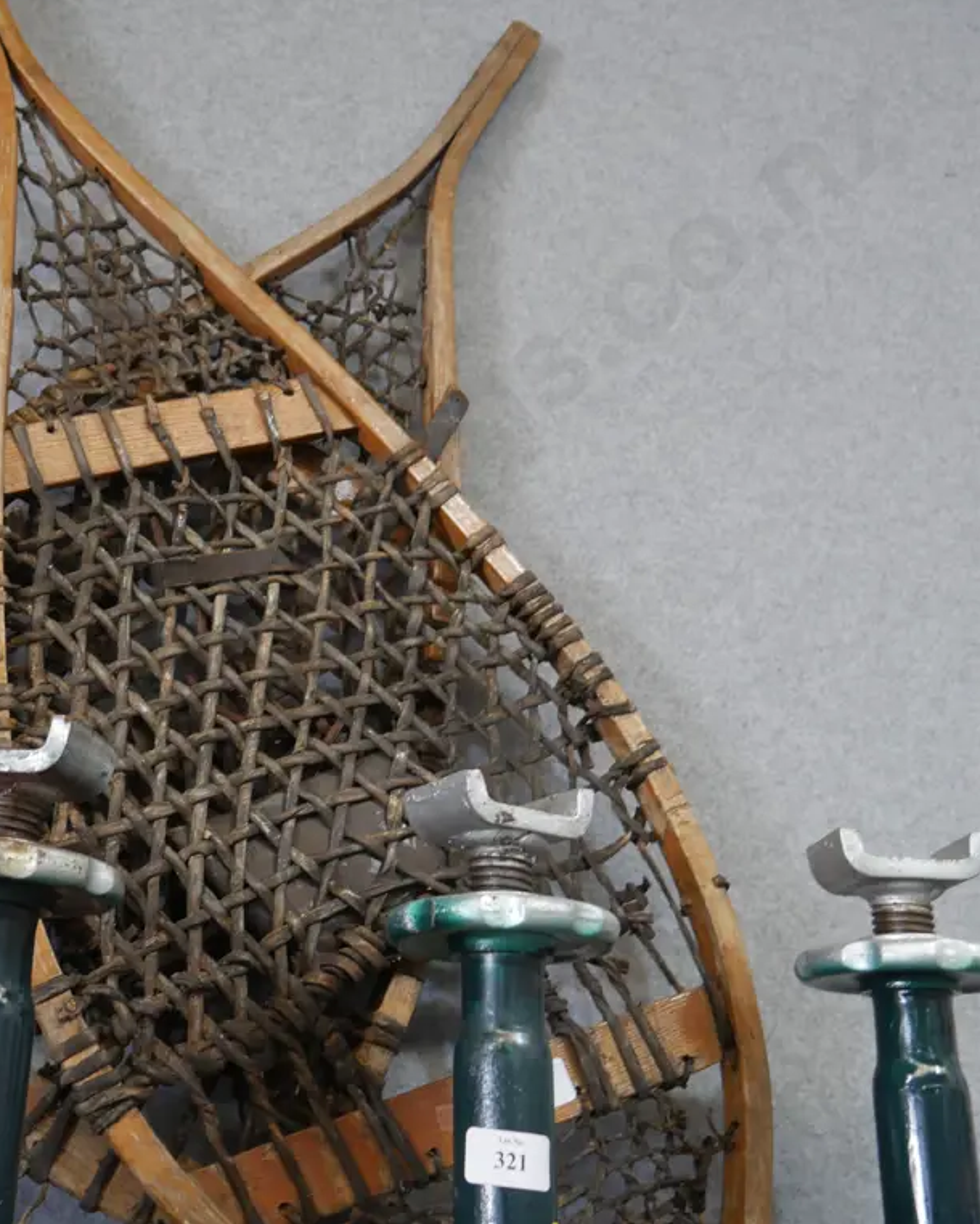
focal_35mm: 42
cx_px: 230
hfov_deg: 34.8
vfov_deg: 43.8
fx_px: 1522
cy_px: 610
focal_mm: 16
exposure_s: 1/60
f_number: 3.6
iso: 640
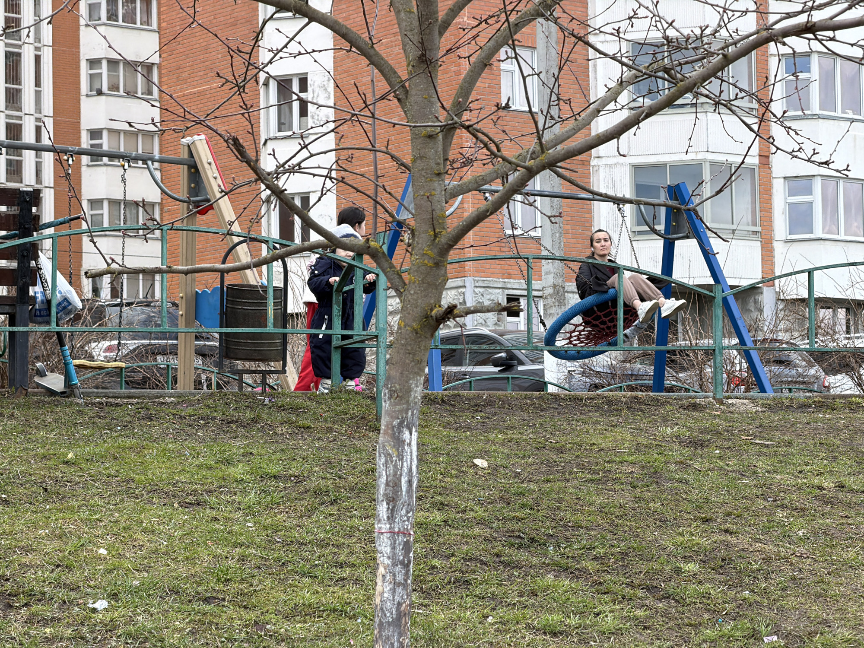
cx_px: 432
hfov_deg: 19.6
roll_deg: +1.0
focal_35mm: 100
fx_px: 2496
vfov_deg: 14.8
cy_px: 324
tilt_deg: +5.3
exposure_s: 1/315
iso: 50
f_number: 2.8
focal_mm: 16.89
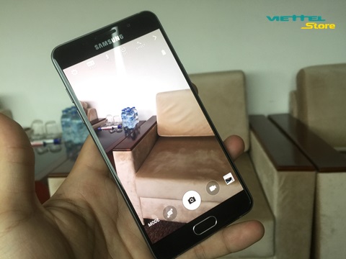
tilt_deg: -13.5
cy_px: 130
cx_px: 173
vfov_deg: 48.2
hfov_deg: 61.7
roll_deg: +5.0
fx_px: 290
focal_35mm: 29
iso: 50
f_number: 2.2
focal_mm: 4.15
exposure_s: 1/15
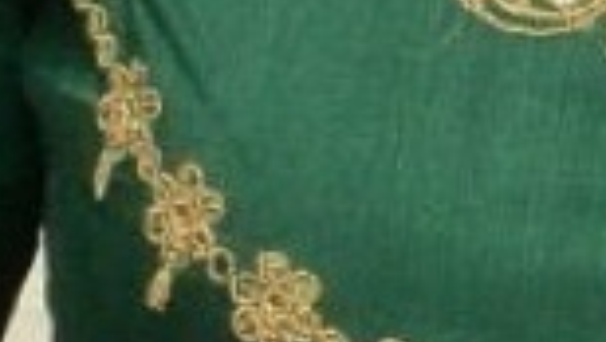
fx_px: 12450
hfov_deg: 2.8
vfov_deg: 1.6
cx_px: 885
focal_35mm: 774
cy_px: 525
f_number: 6.3
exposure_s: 1/125
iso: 1600
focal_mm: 42
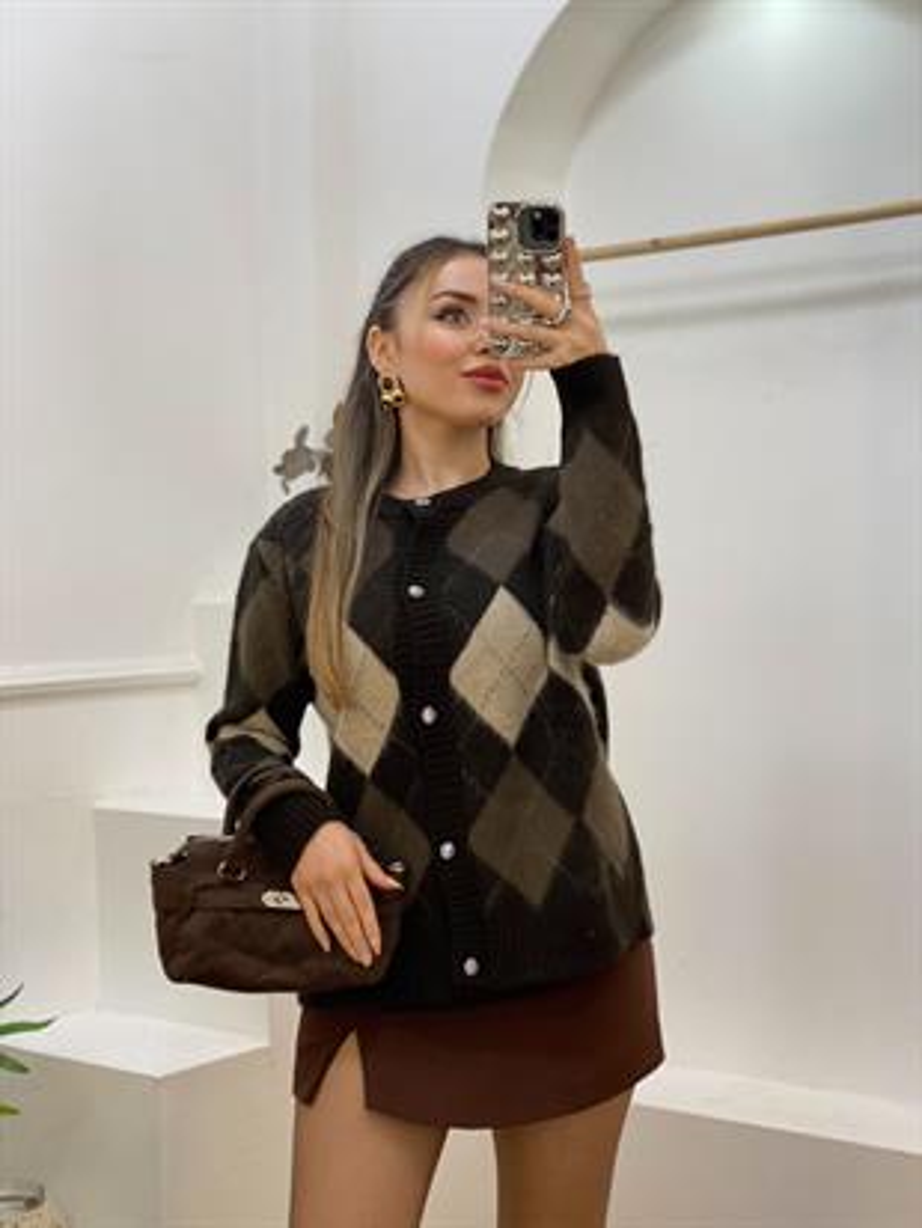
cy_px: 614
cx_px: 461
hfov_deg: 28.0
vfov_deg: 36.8
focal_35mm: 52
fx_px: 1846
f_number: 2
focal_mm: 6
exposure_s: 1/100
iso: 80
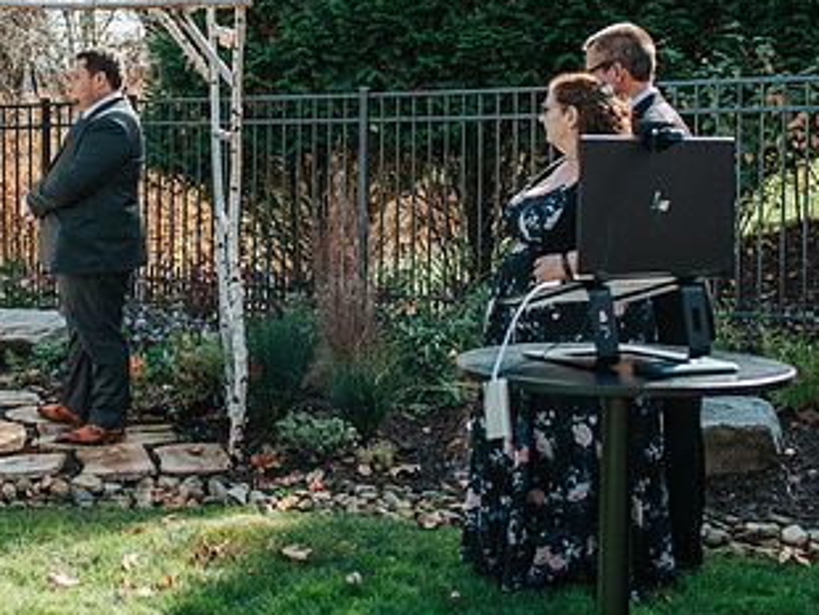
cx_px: 127
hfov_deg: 29.3
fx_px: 1515
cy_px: 157
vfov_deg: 22.8
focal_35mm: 64
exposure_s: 1/1250
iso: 500
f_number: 3.5
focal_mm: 35
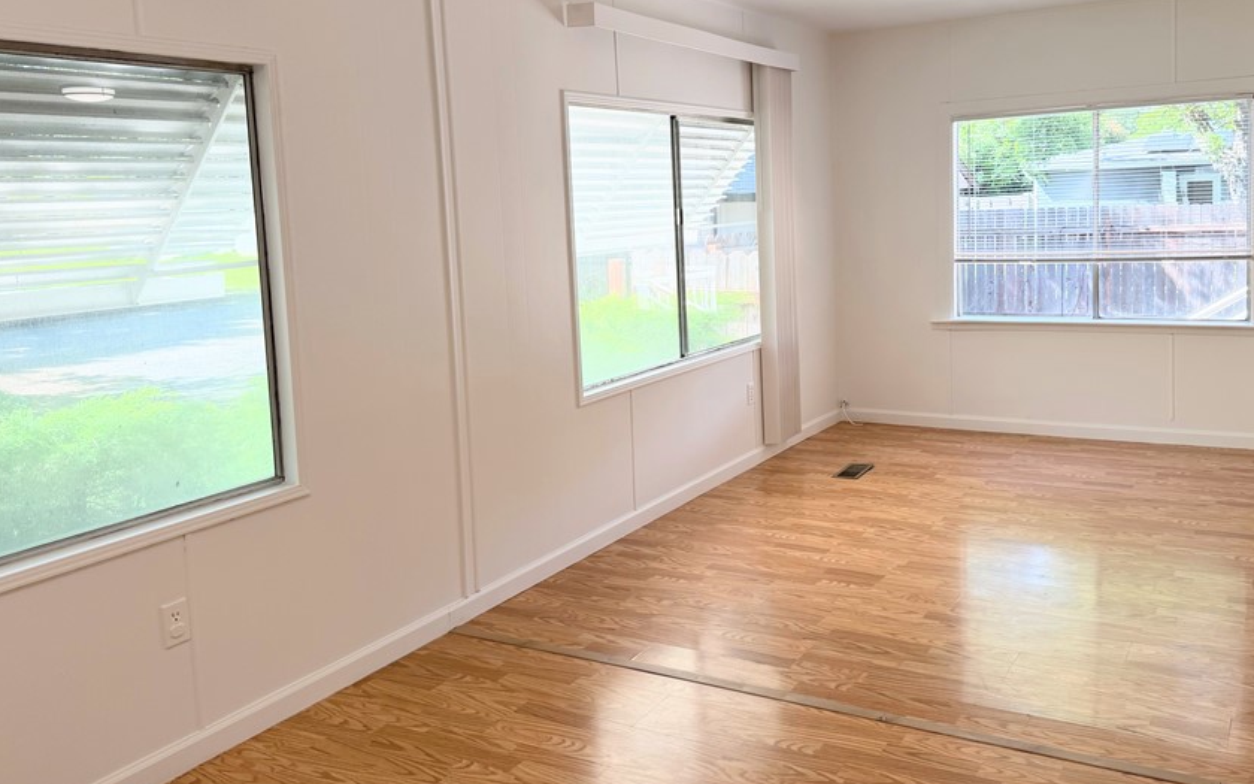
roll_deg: +2.1
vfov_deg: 40.4
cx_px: 708
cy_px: 305
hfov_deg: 61.0
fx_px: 1059
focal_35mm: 31
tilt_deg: -6.2
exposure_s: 1/220
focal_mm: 6.76
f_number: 1.78
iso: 80
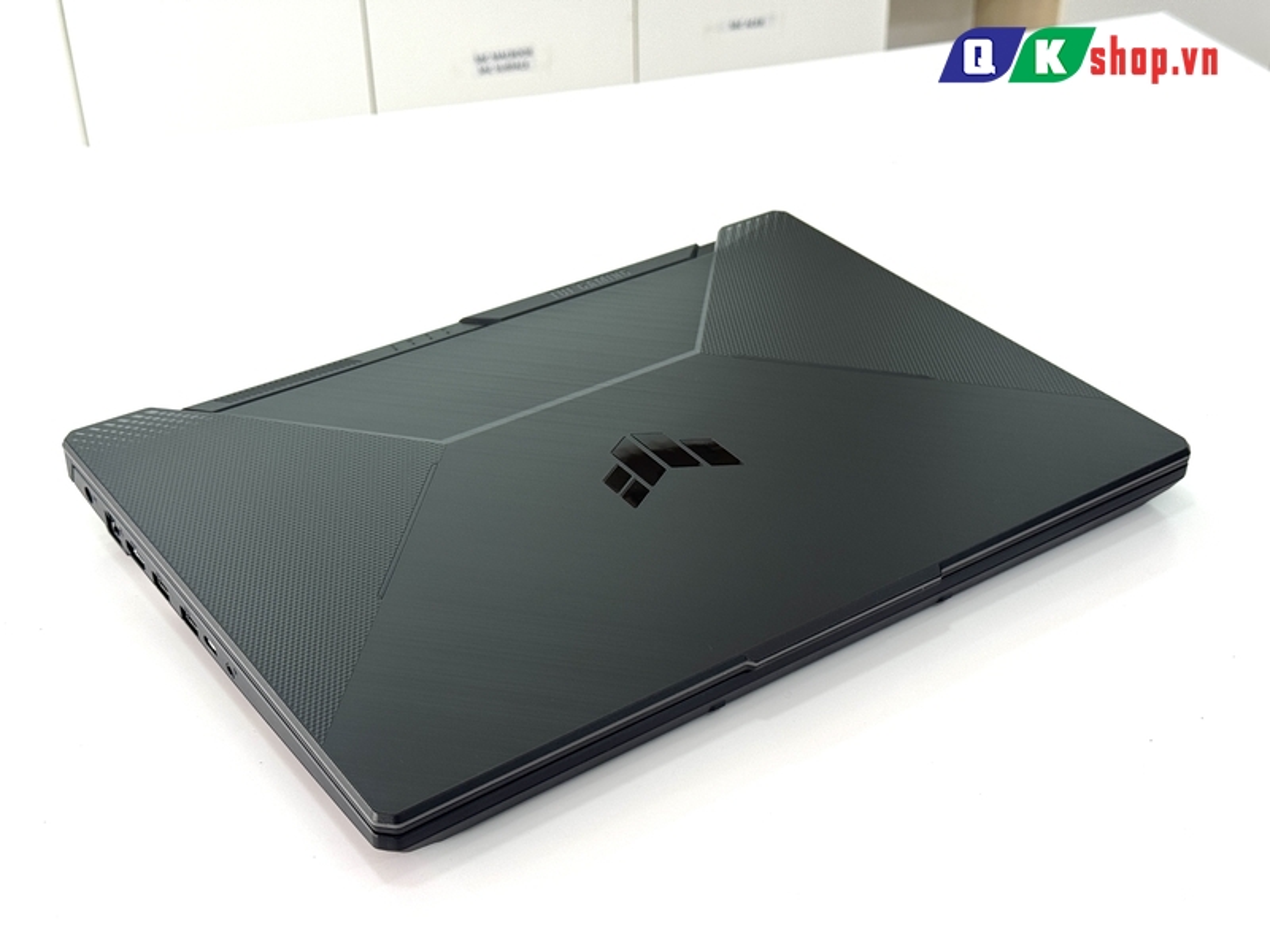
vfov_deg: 30.3
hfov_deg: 39.7
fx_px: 1761
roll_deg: +1.9
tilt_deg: -32.3
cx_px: 635
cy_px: 476
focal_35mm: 48
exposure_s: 1/166
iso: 64
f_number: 1.78
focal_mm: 6.76
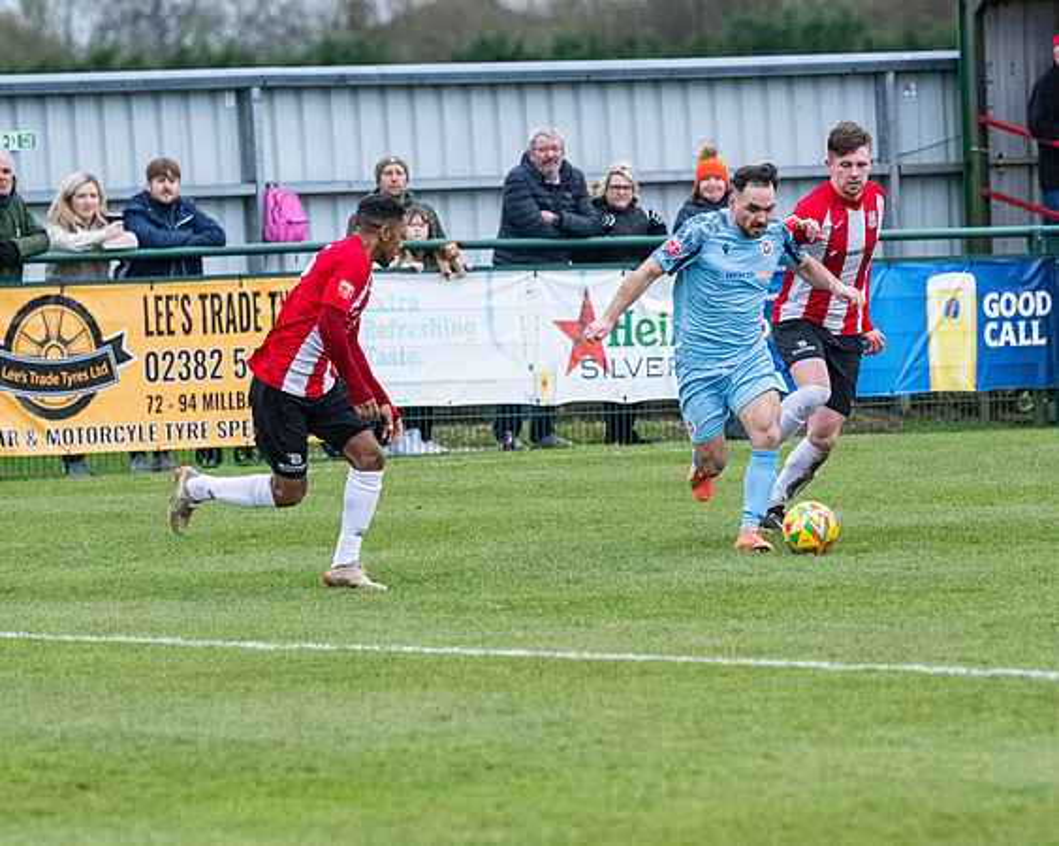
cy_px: 543
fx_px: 10444
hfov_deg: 5.8
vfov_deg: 4.6
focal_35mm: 333
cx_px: 607
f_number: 4
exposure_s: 1/1600
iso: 3200
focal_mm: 185
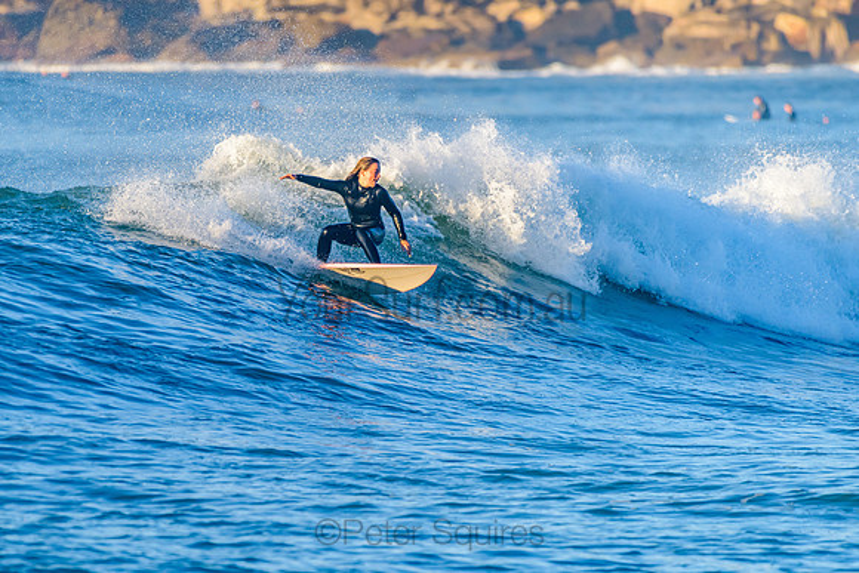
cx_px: 359
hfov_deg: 3.4
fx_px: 14511
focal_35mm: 608
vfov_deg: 2.3
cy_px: 285
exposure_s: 1/2000
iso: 500
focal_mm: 500
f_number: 5.6
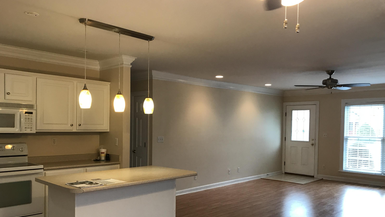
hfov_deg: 62.6
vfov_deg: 37.5
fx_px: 316
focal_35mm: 31
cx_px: 193
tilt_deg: -2.3
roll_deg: -0.3
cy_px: 138
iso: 40
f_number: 1.8
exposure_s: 1/30
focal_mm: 3.99
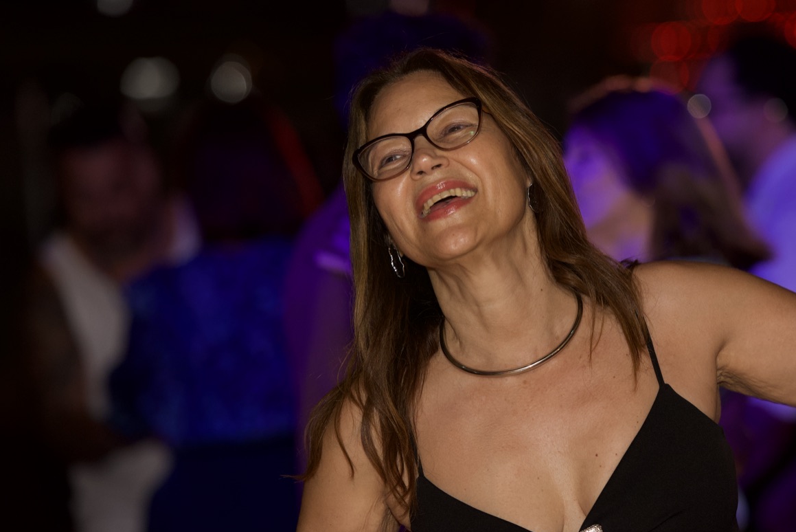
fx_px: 4734
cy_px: 268
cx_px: 499
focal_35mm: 214
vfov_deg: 6.4
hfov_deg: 9.6
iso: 1250
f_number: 3.2
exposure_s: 1/200
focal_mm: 155
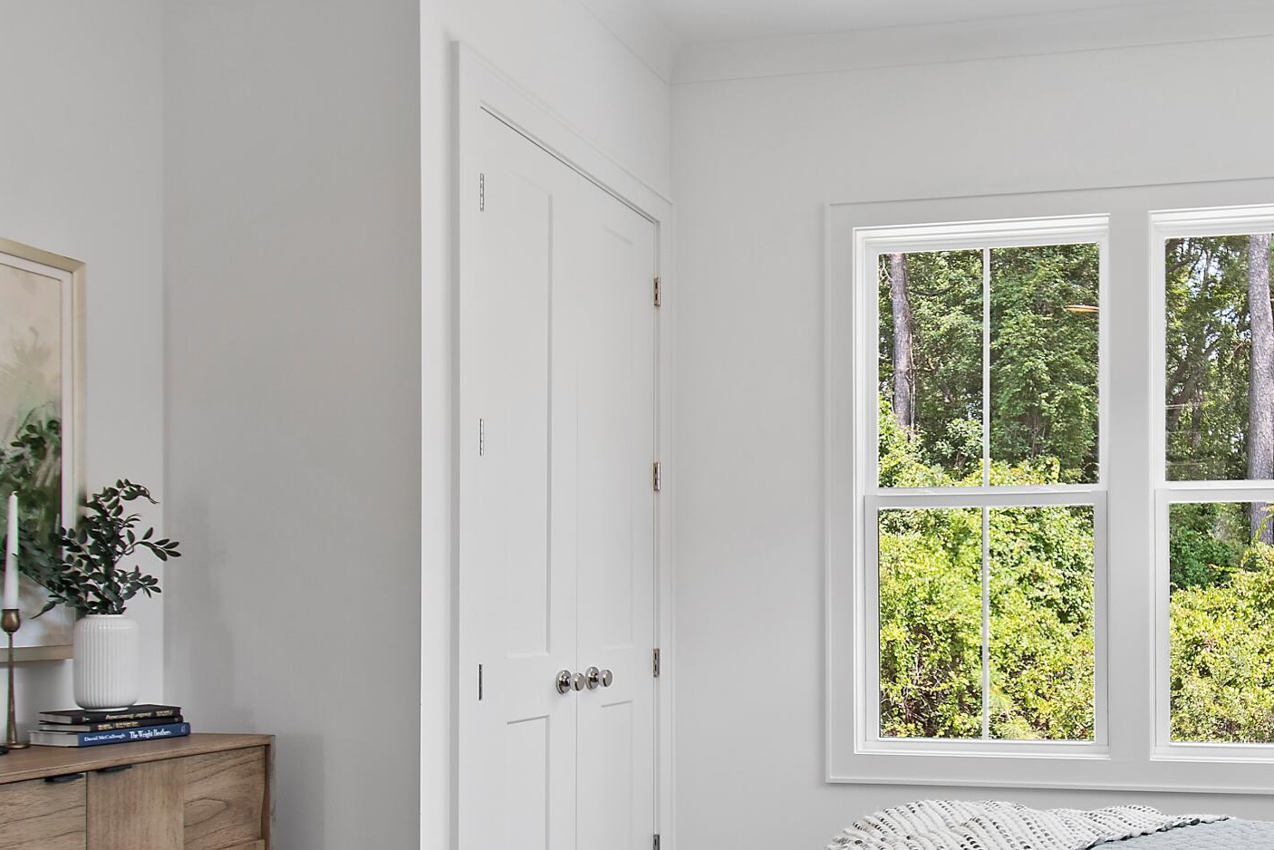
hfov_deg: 55.2
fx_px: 1133
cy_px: 590
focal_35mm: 32
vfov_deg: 40.4
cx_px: 993
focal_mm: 10
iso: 100
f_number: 4.5
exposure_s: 1/5
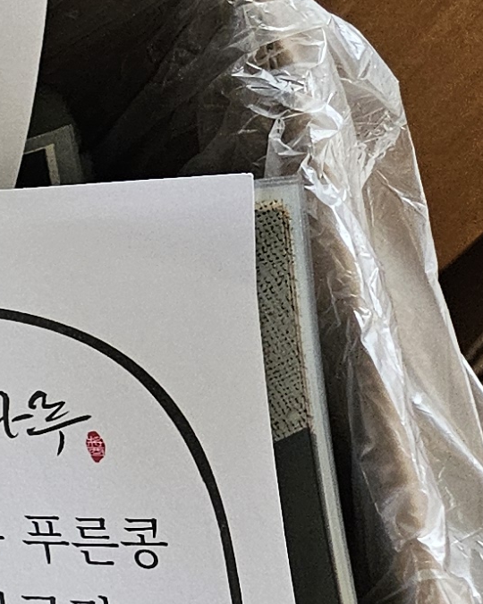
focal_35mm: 133
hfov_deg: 9.1
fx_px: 2377
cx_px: -1013
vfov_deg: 14.4
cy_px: 438
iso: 250
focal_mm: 5.4
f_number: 1.8
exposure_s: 1/207
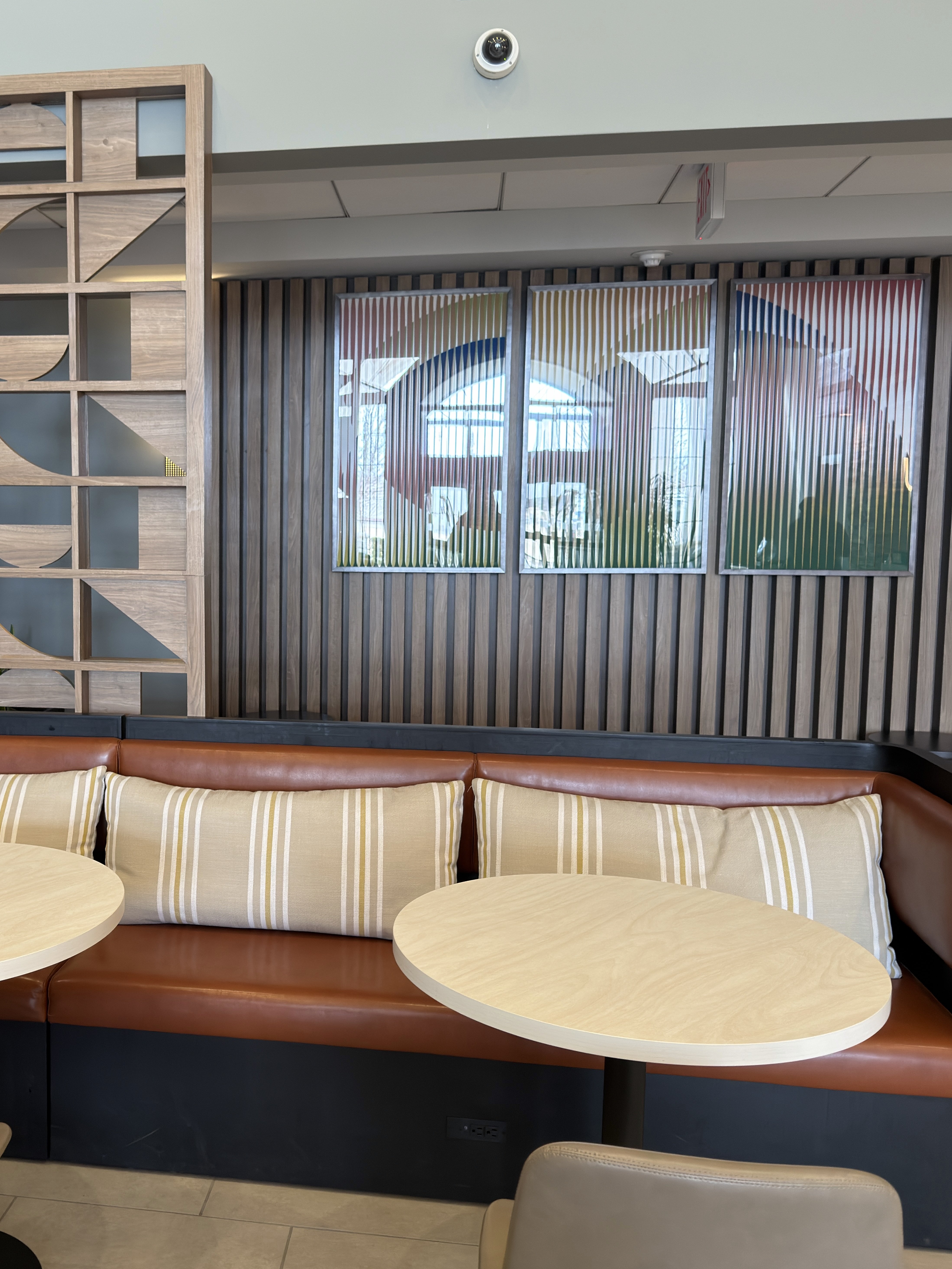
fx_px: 1210
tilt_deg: -5.4
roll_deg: -0.1
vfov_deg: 55.3
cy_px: 623
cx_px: 239
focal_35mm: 33
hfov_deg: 41.7
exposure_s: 1/60
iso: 200
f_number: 1.78
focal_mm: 6.76
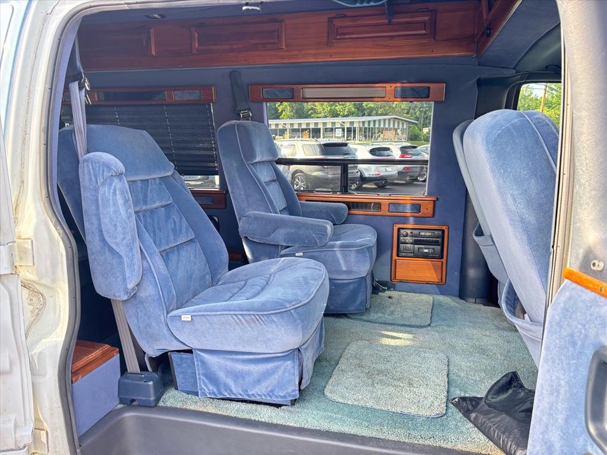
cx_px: 304
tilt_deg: -11.7
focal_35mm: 26
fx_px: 456
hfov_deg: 67.3
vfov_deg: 53.1
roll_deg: +0.5
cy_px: 228
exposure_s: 1/121
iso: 80
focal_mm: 5.96
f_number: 1.6
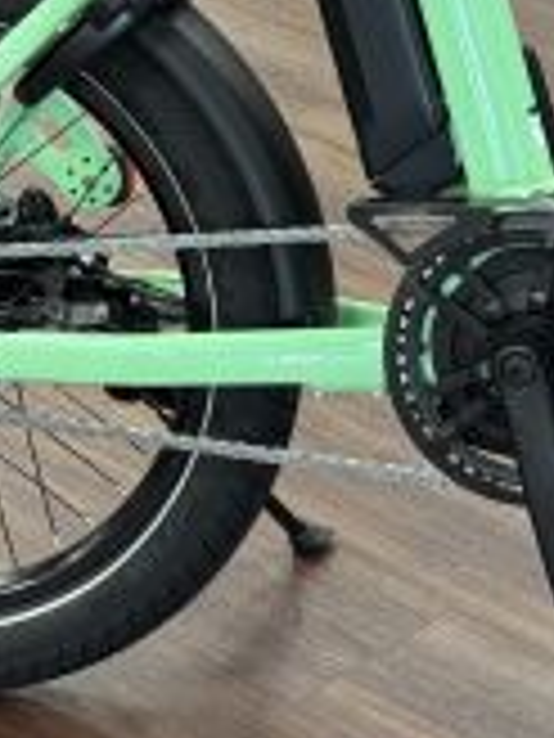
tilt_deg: -22.1
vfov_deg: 11.4
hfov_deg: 8.5
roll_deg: +0.6
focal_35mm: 171
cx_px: 793
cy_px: -63
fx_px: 3649
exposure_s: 1/50
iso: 100
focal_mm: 6.76
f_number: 1.78
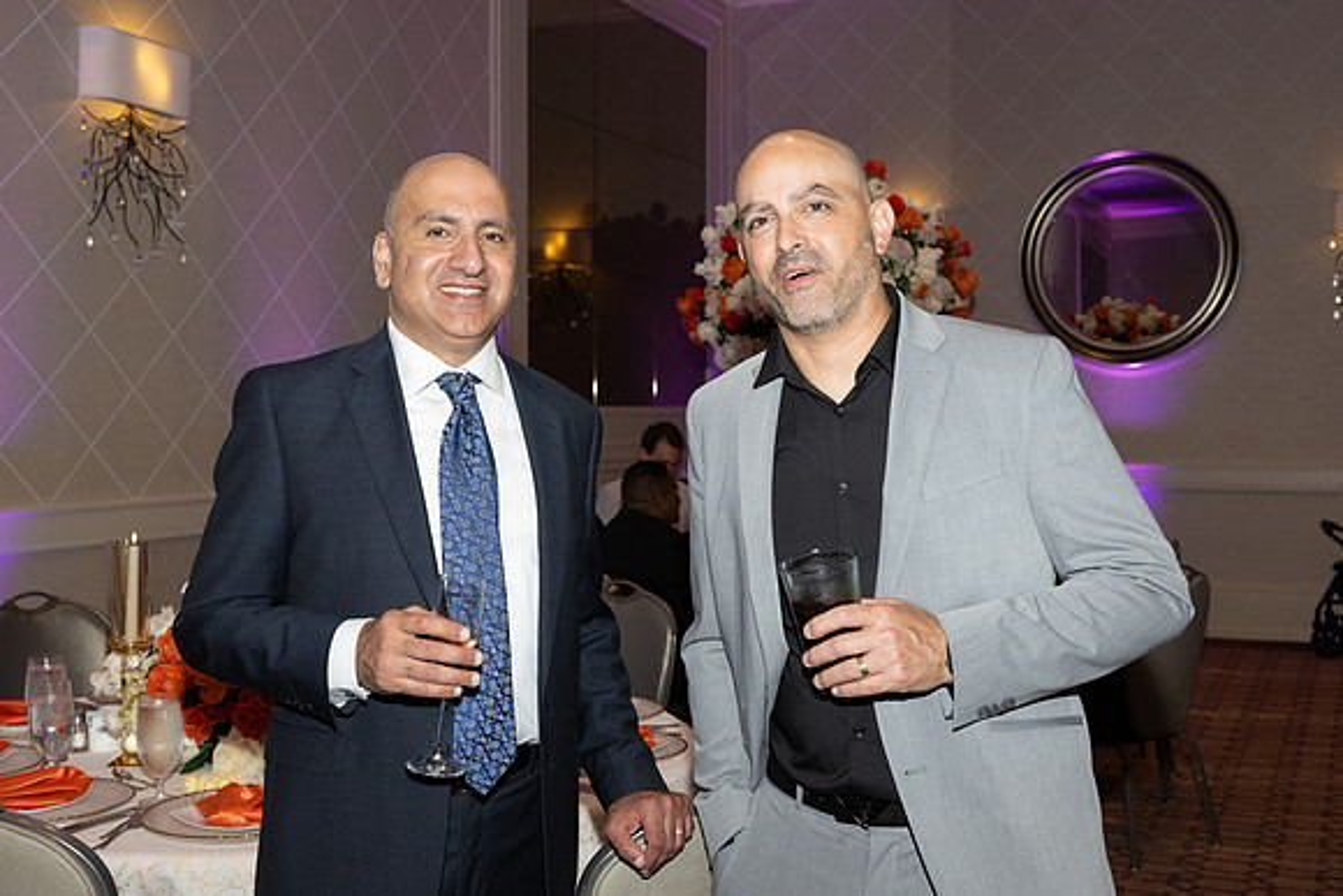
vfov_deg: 33.4
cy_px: 480
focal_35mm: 40
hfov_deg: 48.4
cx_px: 686
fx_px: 1494
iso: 800
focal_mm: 34.5
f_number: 5.6
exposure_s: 1/100
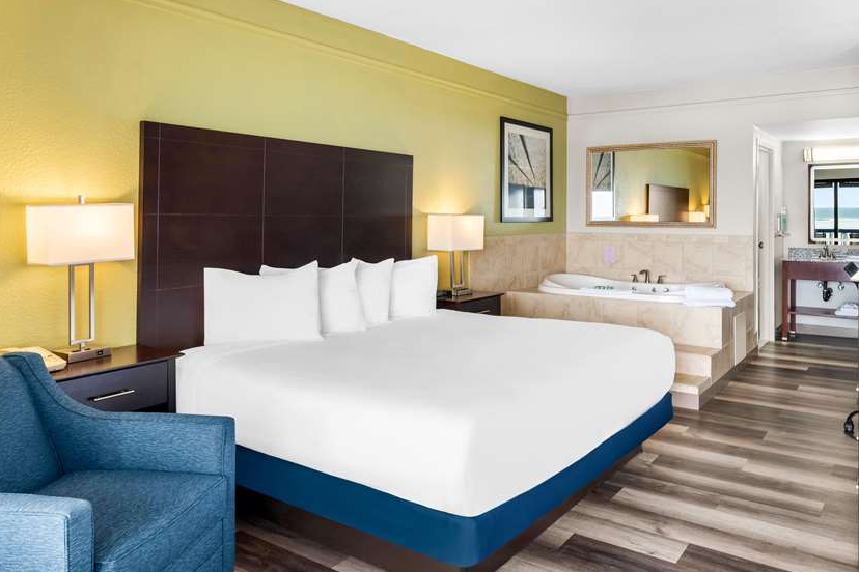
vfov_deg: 59.1
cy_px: 335
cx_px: 504
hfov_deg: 80.5
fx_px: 501
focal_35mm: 21
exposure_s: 1
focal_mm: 17
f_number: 11
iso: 400
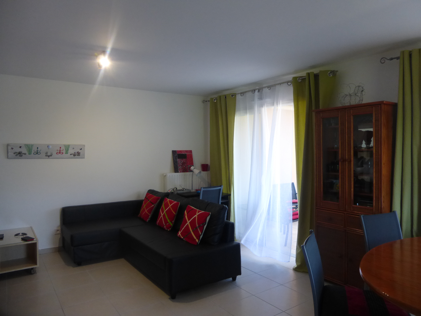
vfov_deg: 54.9
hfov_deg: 69.4
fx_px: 304
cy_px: 158
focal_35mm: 25
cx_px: 210
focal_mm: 4.5
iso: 250
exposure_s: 1/60
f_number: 3.1
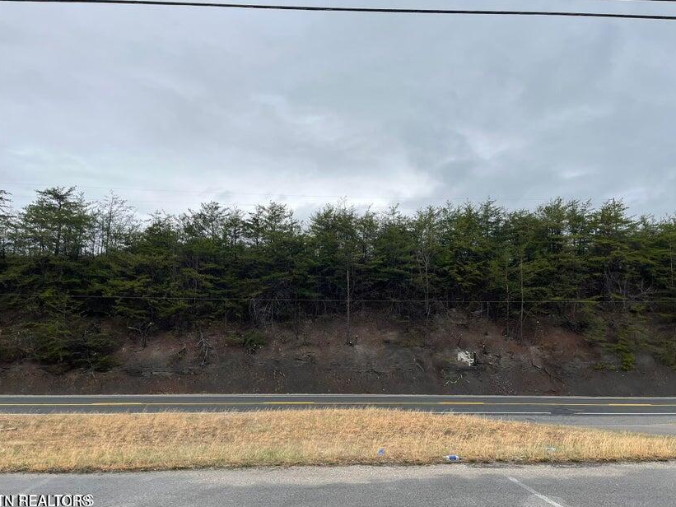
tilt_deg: +7.8
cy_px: 261
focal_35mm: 27
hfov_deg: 65.3
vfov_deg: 51.4
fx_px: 527
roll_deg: +0.7
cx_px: 333
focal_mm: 5.1
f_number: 1.6
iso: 50
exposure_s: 1/2222
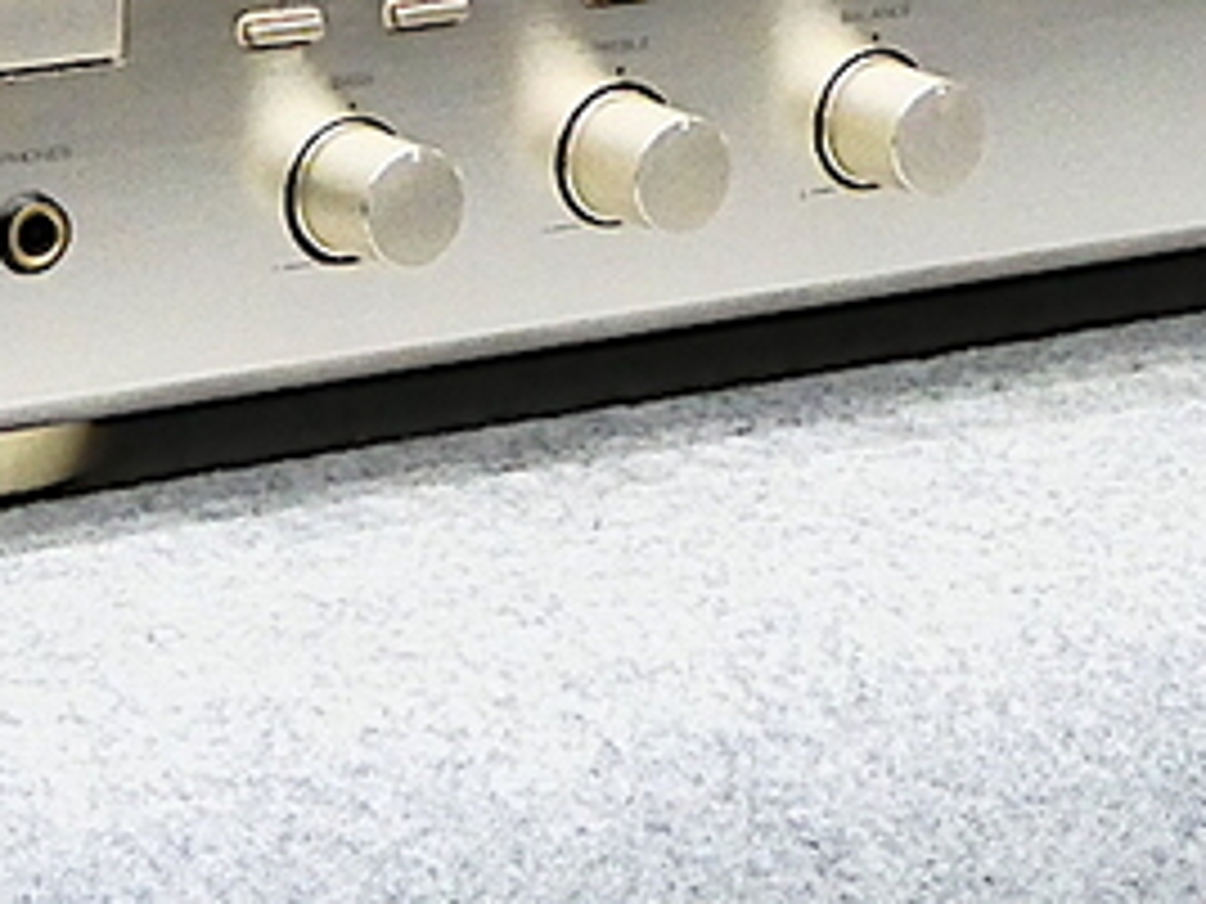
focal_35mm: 204
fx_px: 7107
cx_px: 374
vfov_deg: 7.2
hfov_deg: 9.7
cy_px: -81
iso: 1600
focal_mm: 10.3
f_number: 4.5
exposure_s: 1/80
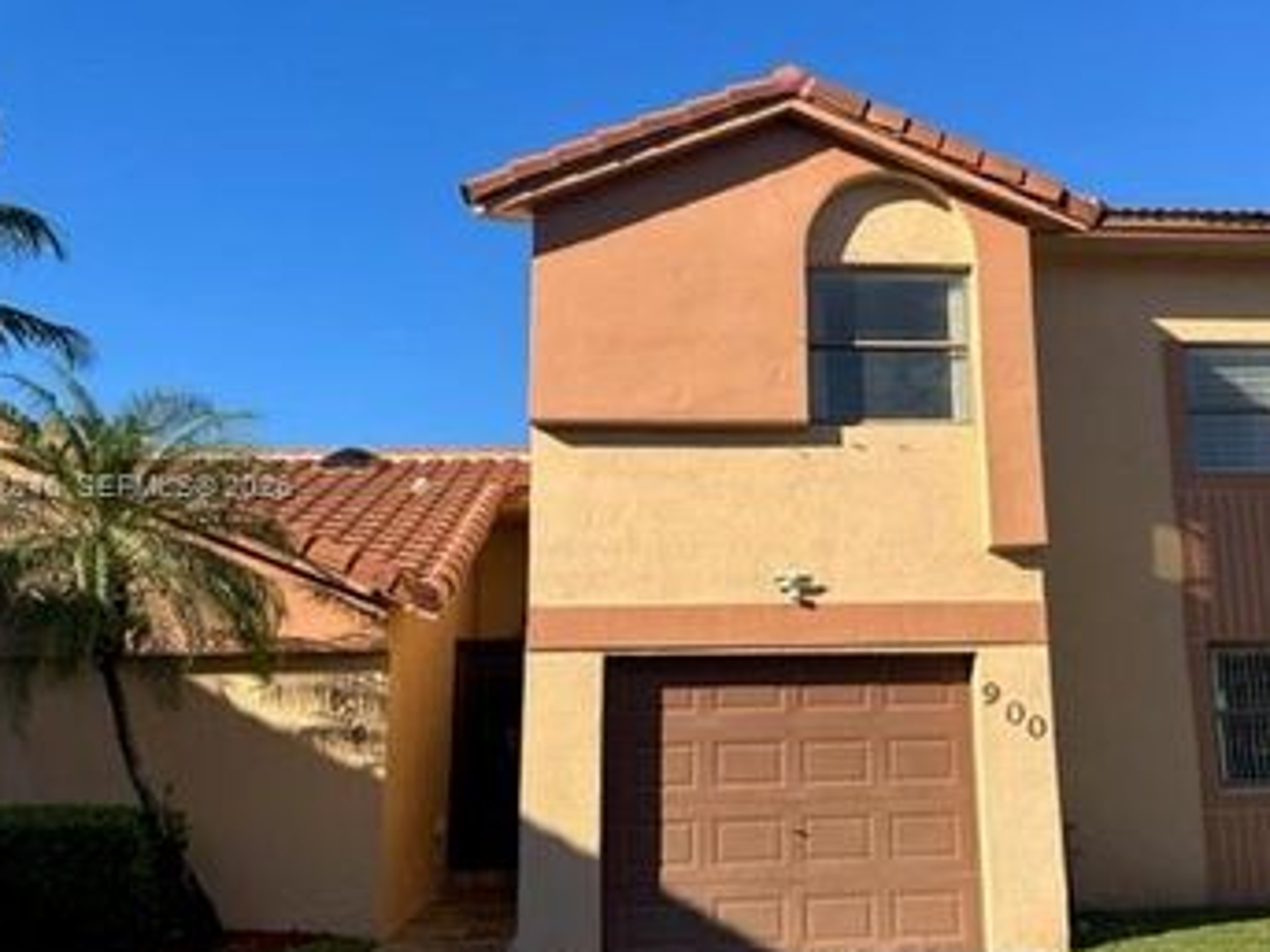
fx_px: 1284
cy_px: 487
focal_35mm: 35
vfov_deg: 40.7
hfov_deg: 51.9
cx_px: 822
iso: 80
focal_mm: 6.86
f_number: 1.78
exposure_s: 1/3861
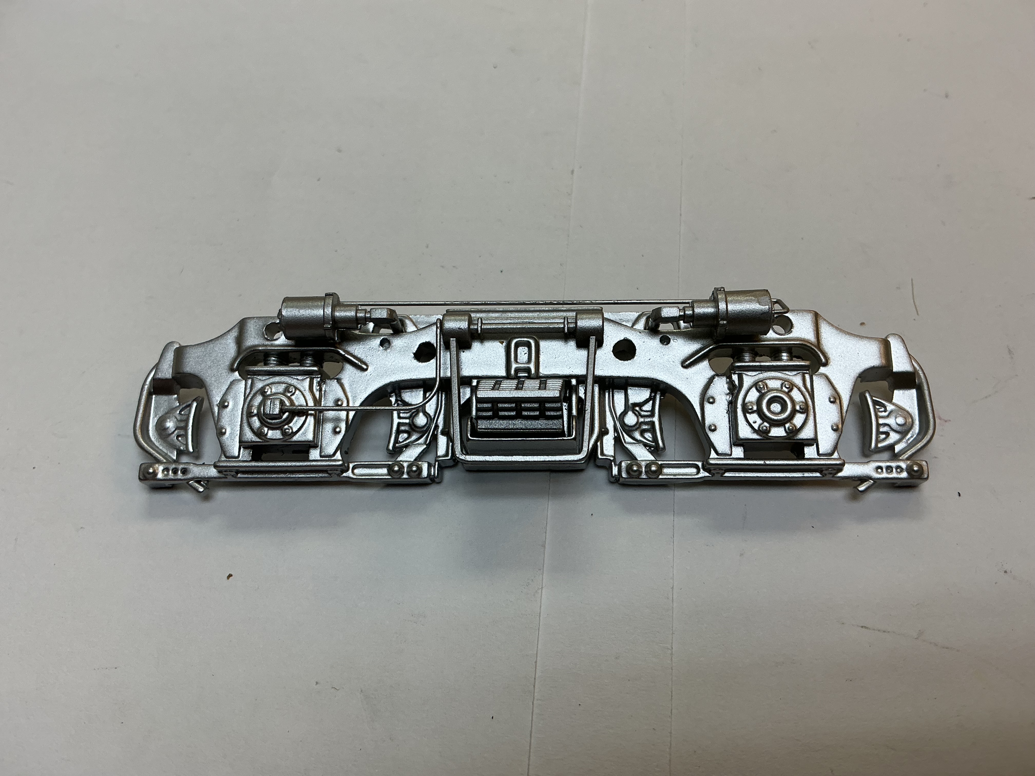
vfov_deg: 48.2
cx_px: 518
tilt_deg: -60.4
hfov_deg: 61.7
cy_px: 388
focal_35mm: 29
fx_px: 867
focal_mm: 3
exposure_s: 1/120
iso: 20
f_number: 1.8
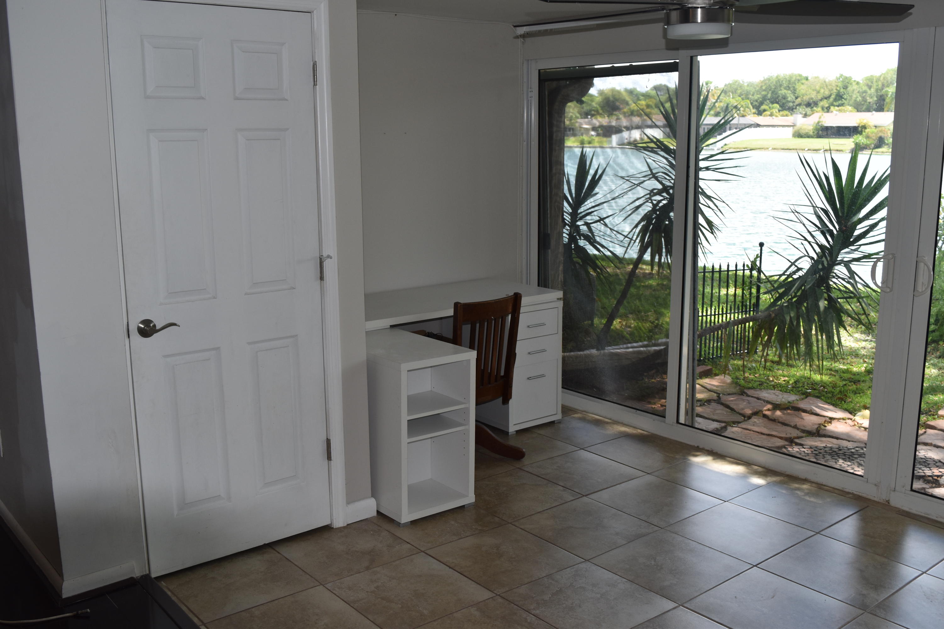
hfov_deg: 53.1
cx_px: 472
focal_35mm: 36
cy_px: 314
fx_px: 944
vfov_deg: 36.9
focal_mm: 24
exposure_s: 1/125
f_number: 5.6
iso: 250
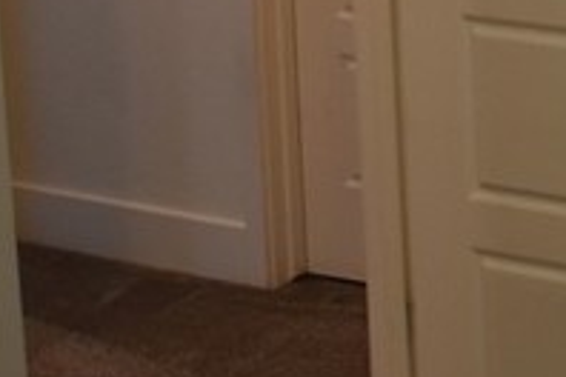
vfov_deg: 8.8
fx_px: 2437
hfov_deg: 11.8
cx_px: 1143
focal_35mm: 155
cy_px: 21
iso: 800
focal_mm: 20
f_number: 3.5
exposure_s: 1/200
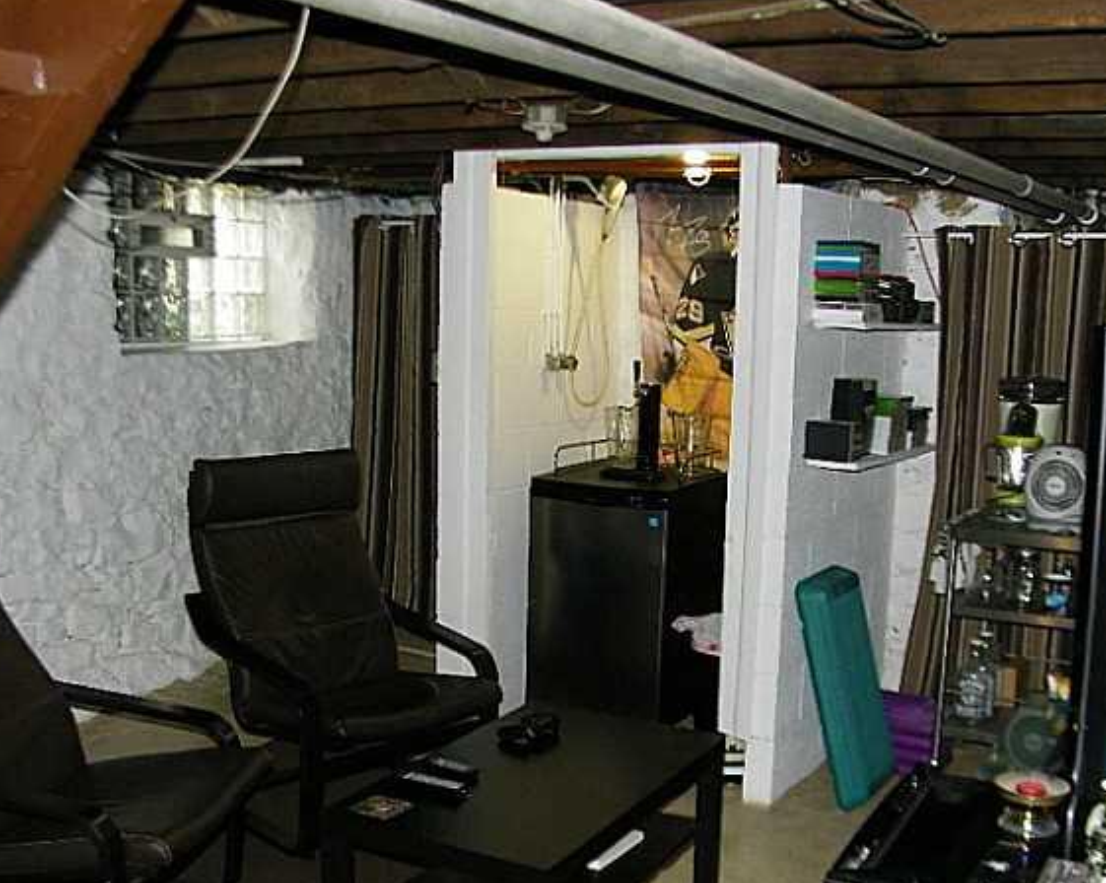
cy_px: 538
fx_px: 1276
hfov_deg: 46.9
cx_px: 568
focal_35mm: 39
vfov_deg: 38.0
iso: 200
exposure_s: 1/30
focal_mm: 5
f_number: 3.5
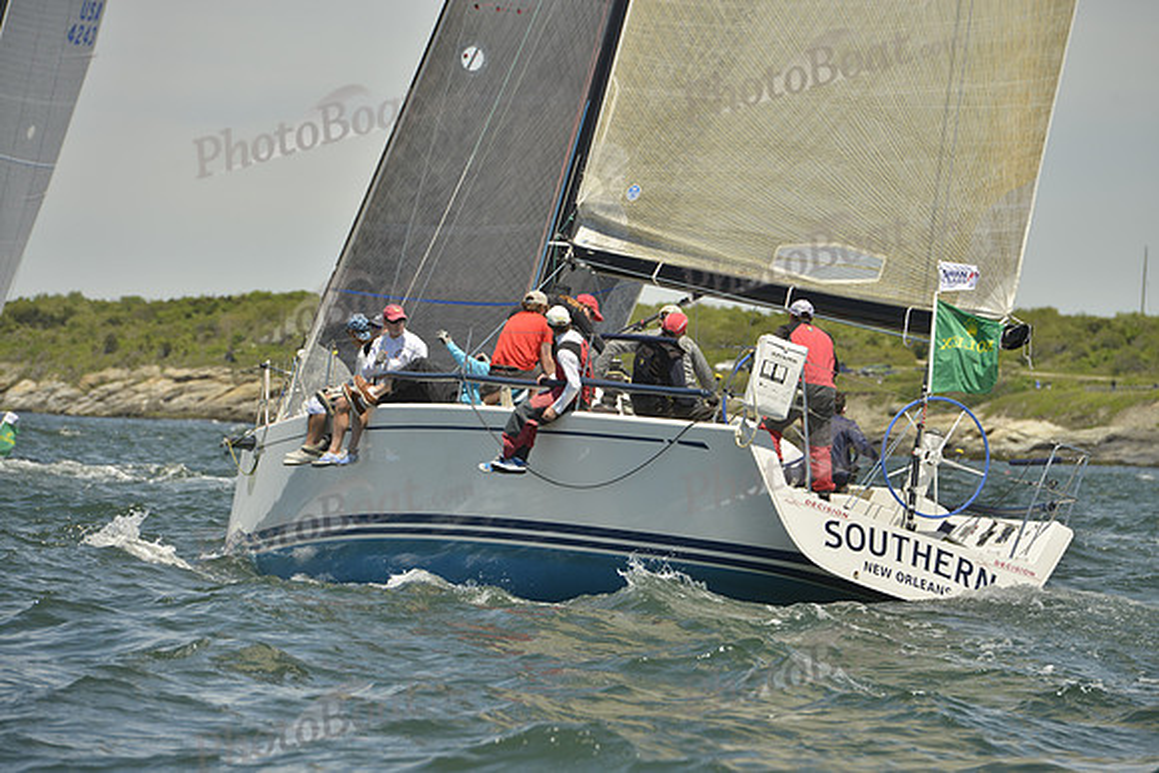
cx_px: 580
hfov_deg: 10.5
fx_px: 6279
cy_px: 386
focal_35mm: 195
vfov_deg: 7.0
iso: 280
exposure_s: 1/1600
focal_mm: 195
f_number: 8
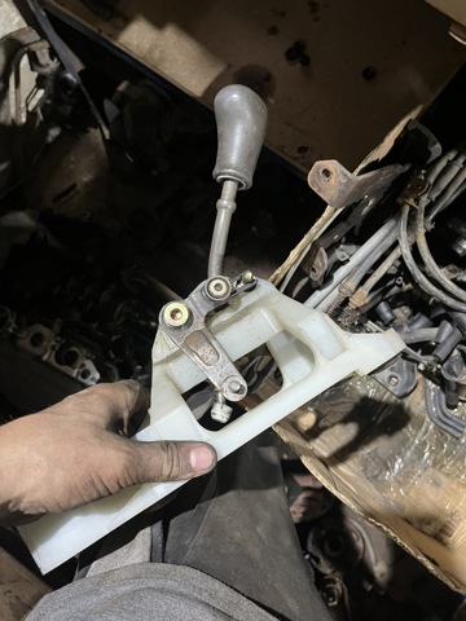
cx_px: 233
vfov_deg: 67.3
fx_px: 467
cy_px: 310
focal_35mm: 26
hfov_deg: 53.1
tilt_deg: -80.3
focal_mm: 5.1
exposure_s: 1/33
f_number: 1.6
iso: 400
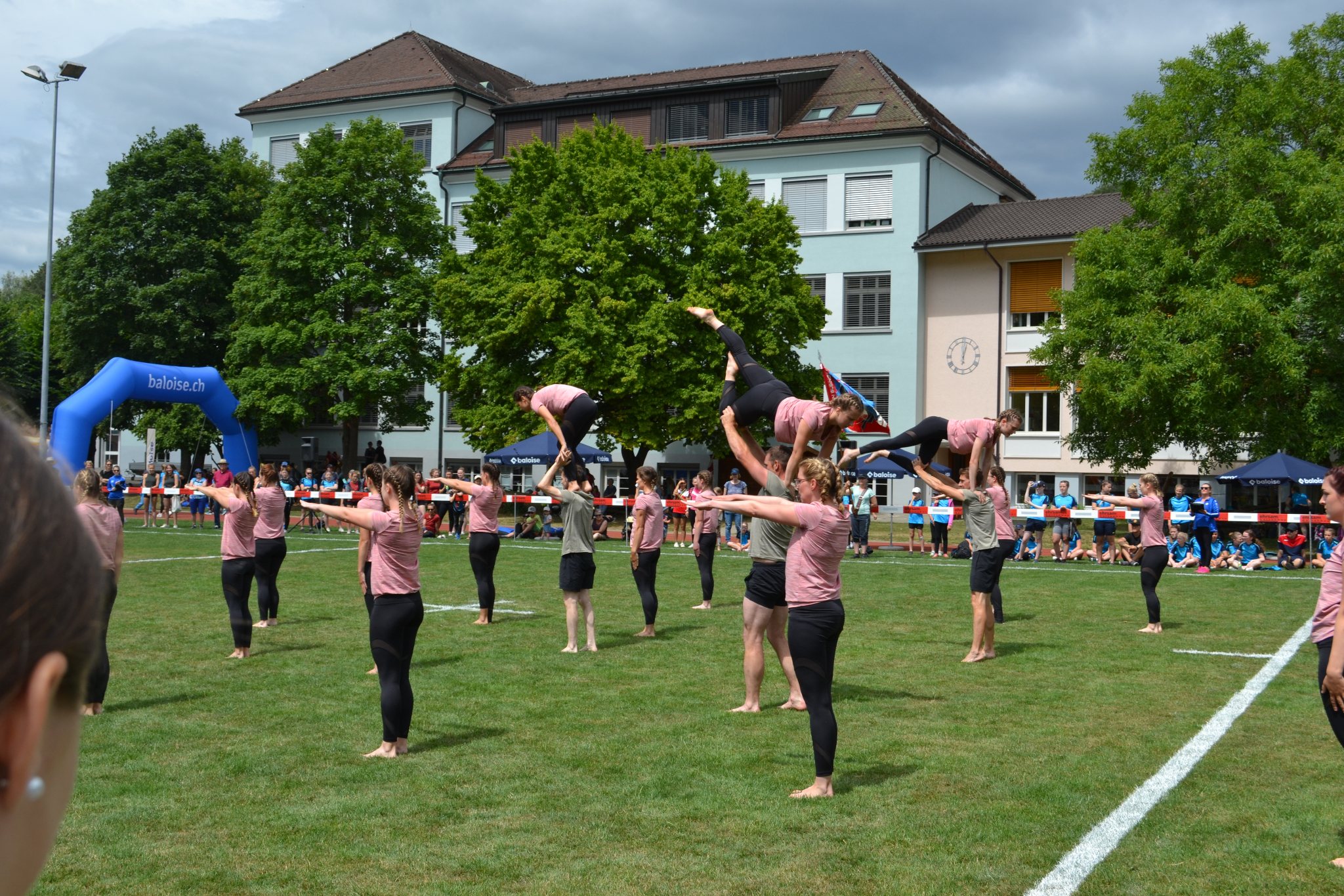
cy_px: 448
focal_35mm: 39
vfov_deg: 34.2
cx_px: 672
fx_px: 1456
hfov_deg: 49.6
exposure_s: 1/250
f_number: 8
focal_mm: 26
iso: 100
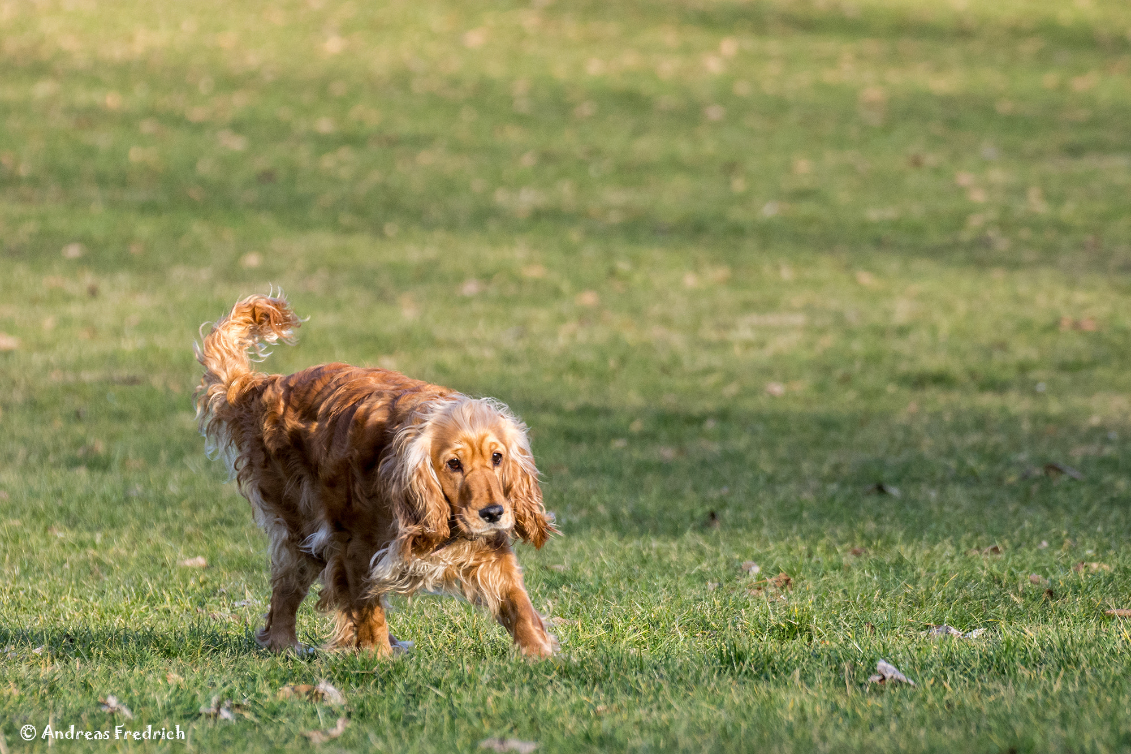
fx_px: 9895
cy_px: 377
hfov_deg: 6.5
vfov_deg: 4.4
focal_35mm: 315
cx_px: 566
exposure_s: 1/800
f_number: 5.6
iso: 800
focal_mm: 210
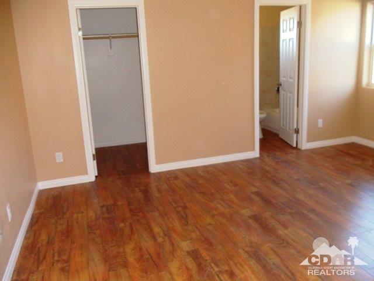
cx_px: 187
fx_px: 475
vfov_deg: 32.9
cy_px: 140
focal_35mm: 44
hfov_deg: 42.9
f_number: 3.5
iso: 400
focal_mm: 6
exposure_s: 1/30
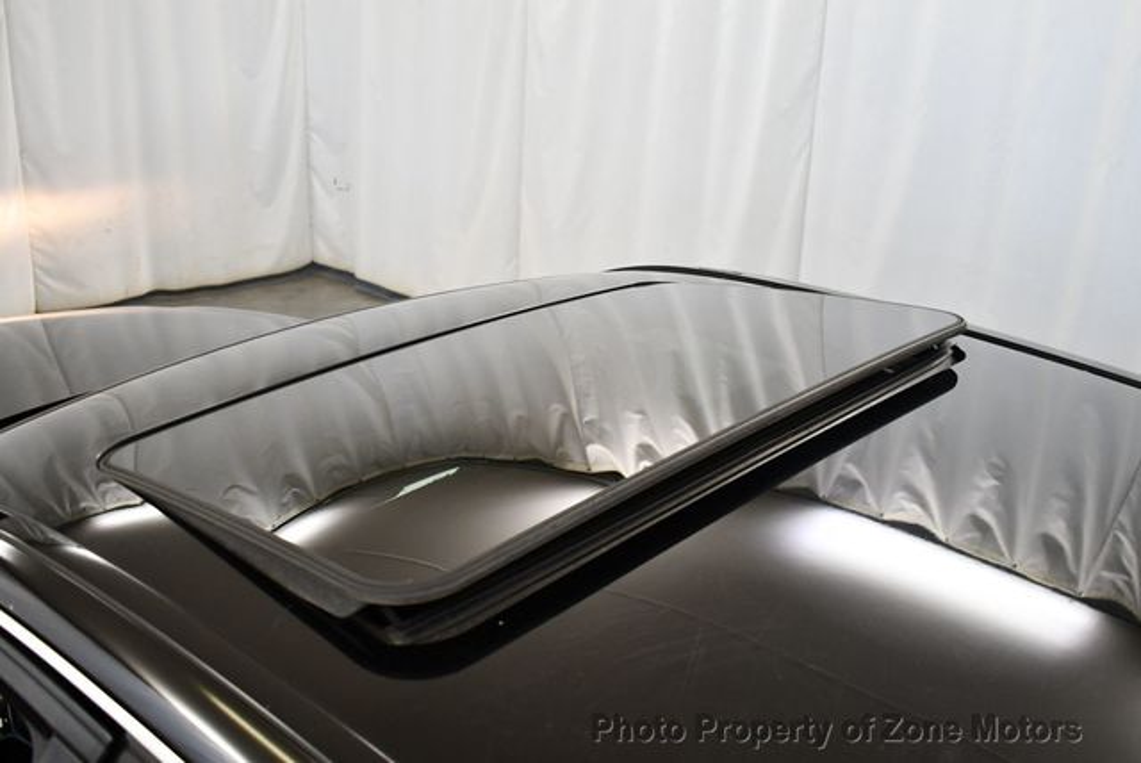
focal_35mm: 36
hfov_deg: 53.1
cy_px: 382
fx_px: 1142
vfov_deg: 36.9
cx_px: 570
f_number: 3.5
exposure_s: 1/125
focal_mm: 18
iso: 1000
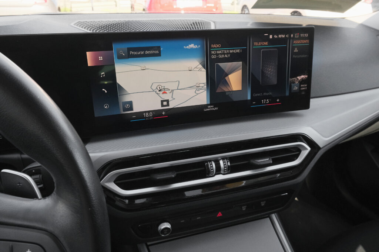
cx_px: 190
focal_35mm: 27
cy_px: 126
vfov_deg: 47.9
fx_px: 284
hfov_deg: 67.4
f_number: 9
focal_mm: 18.1
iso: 2000
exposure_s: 1/160
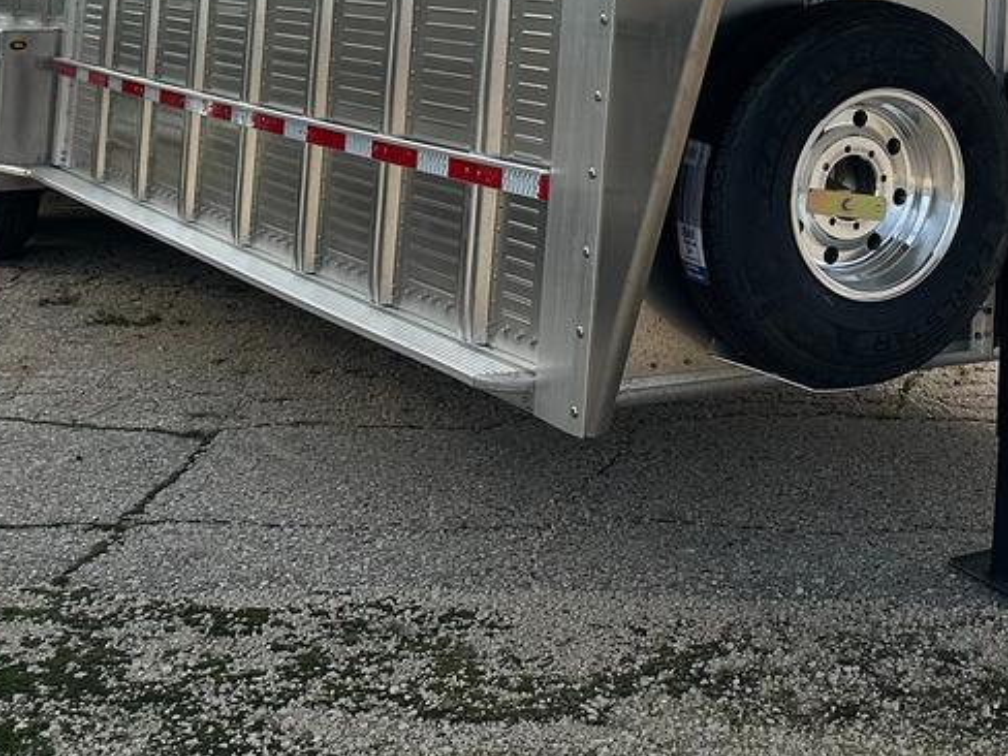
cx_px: 996
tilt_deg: +4.1
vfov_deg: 21.5
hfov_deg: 28.9
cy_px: -163
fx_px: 1835
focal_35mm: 63
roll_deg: -1.7
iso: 80
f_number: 1.78
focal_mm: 6.86
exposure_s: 1/6623
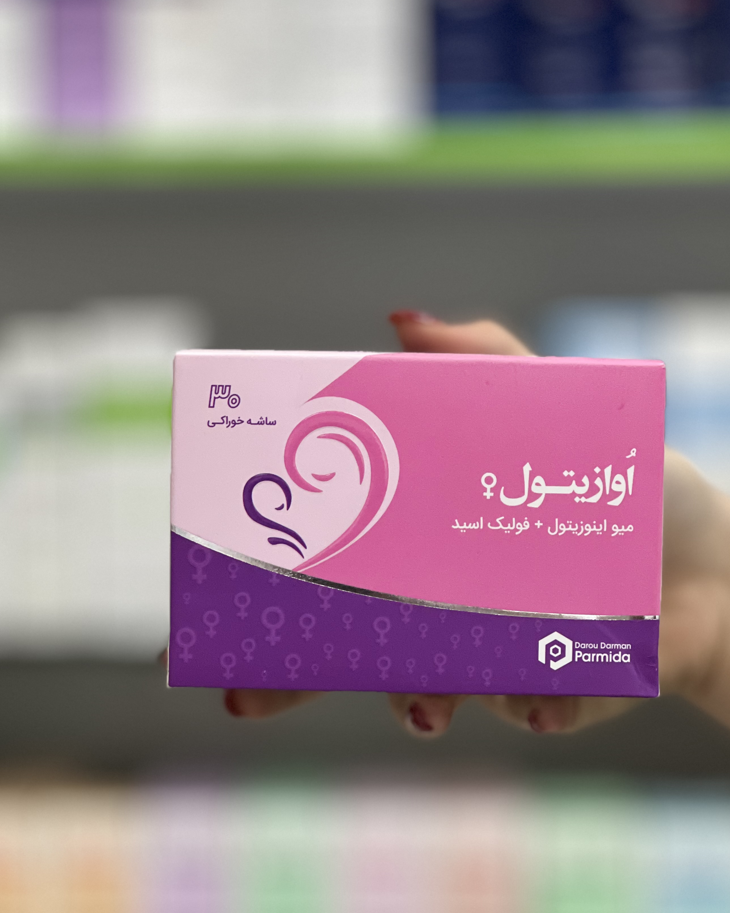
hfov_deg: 16.4
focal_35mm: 94
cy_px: 527
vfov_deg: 20.4
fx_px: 2539
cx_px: 383
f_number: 2.8
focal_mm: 9
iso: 250
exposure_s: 1/100
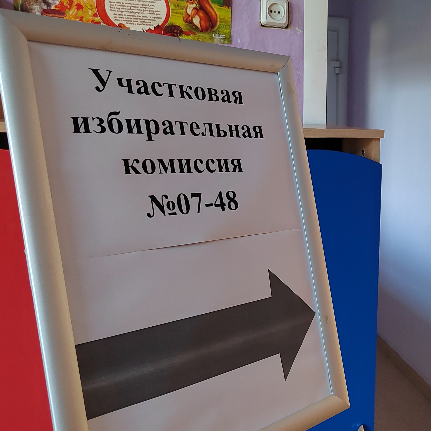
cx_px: 363
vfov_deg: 43.9
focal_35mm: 38
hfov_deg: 41.4
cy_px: 215
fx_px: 535
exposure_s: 1/100
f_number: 1.9
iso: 2600
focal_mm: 5.52
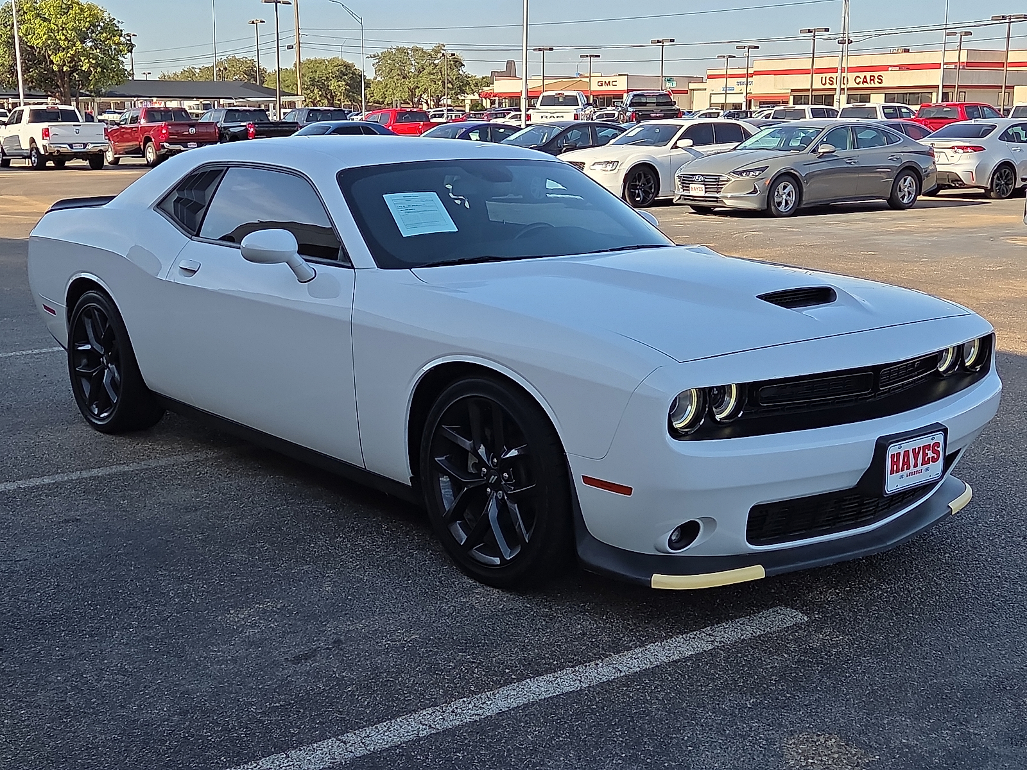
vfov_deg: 32.9
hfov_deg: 42.9
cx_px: 514
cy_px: 385
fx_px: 1305
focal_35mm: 44
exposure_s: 1/1000
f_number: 1.8
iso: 25
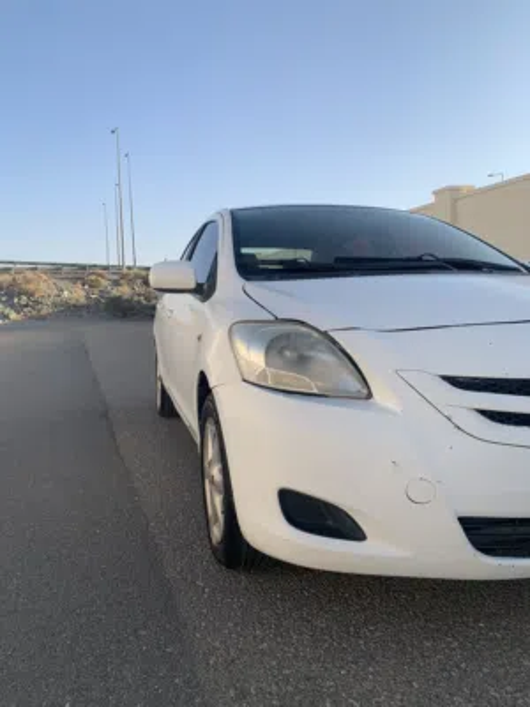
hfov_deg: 53.1
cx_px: 265
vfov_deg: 67.3
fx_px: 531
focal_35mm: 26
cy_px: 354
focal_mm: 4.25
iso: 25
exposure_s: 1/1350
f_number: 1.8
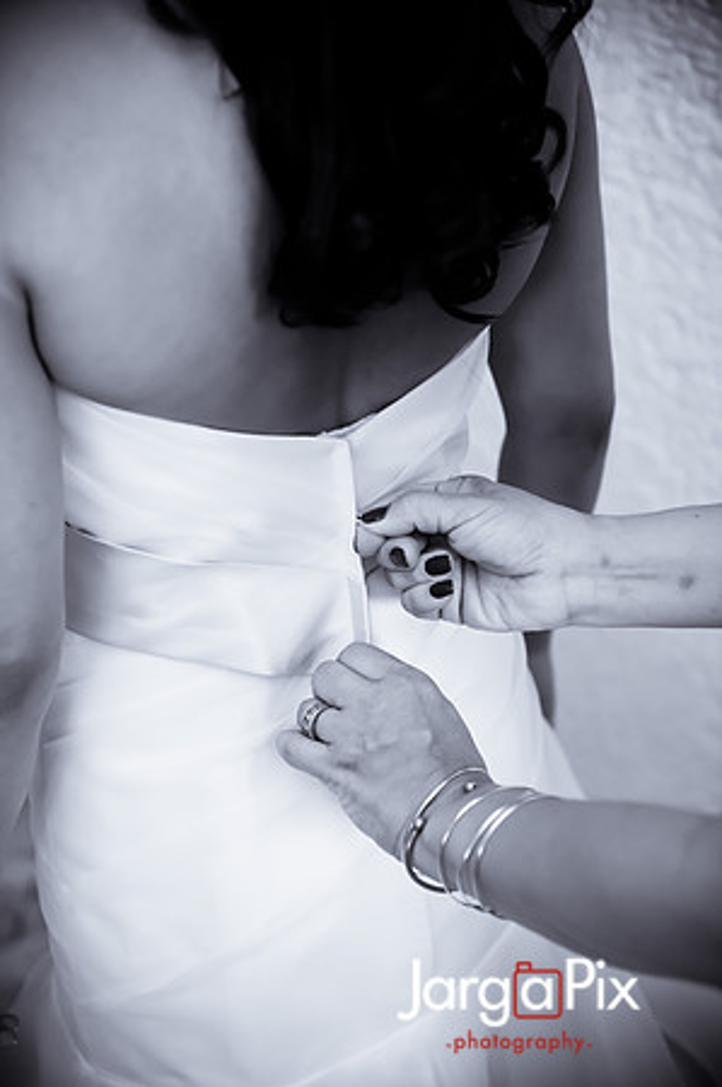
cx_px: 361
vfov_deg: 38.2
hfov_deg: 25.9
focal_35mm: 52
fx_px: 1568
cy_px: 544
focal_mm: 52
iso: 1600
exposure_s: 1/125
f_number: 3.2
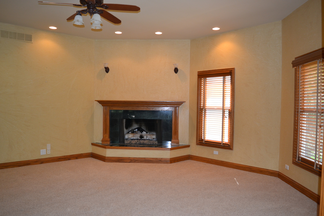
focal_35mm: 27
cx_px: 162
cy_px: 108
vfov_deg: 47.9
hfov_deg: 67.4
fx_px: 243
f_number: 3.5
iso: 450
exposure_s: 1/60
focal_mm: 18
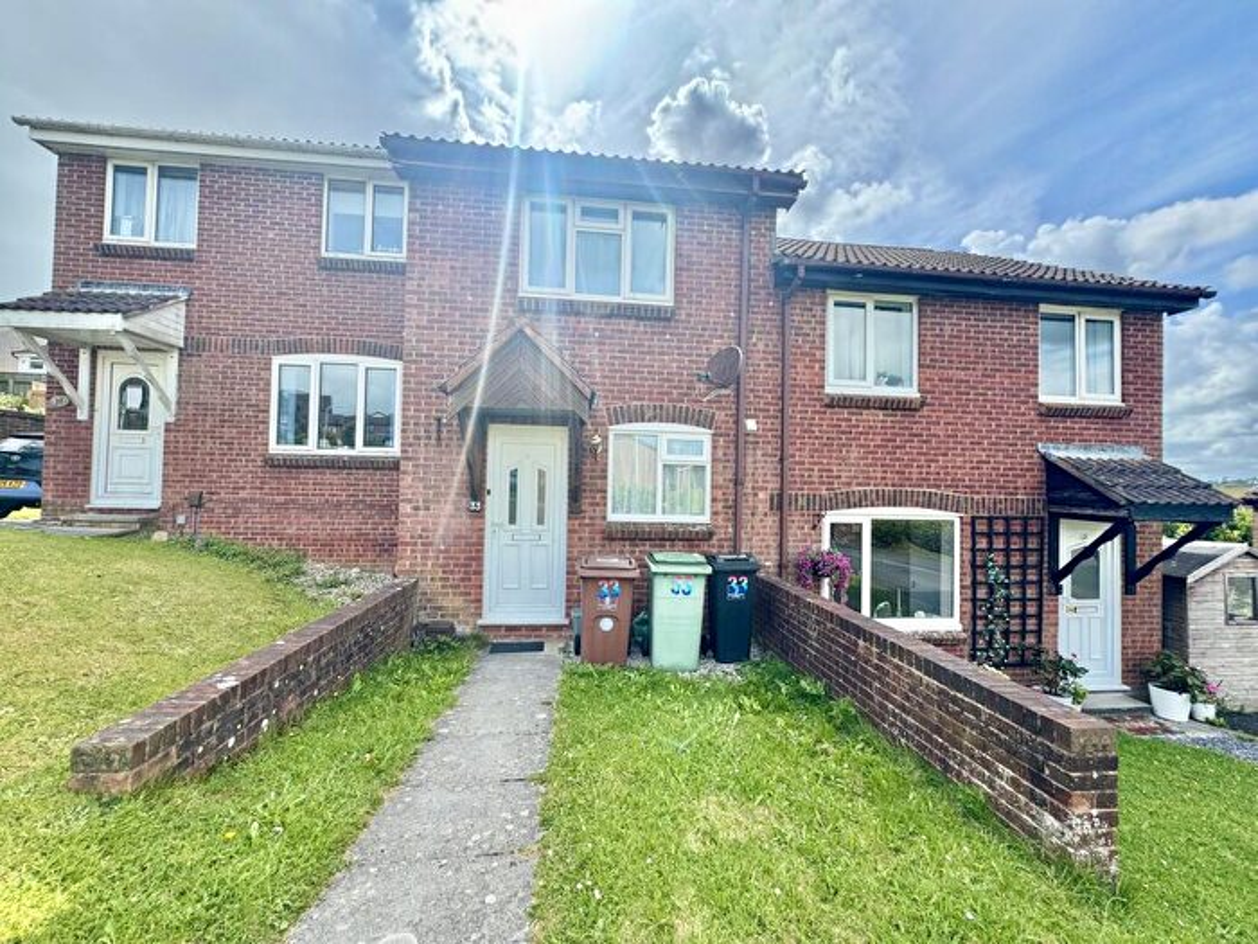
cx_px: 629
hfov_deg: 102.1
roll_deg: -0.7
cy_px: 472
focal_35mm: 14
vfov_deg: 85.7
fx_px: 509
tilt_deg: +2.4
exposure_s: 1/734
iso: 40
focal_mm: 2.22
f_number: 2.2
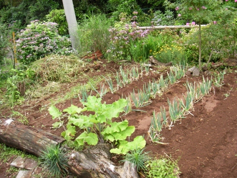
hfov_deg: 45.8
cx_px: 118
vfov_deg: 35.2
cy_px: 89
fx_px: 281
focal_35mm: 41
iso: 50
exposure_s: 1/150
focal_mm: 6.3
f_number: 3.5
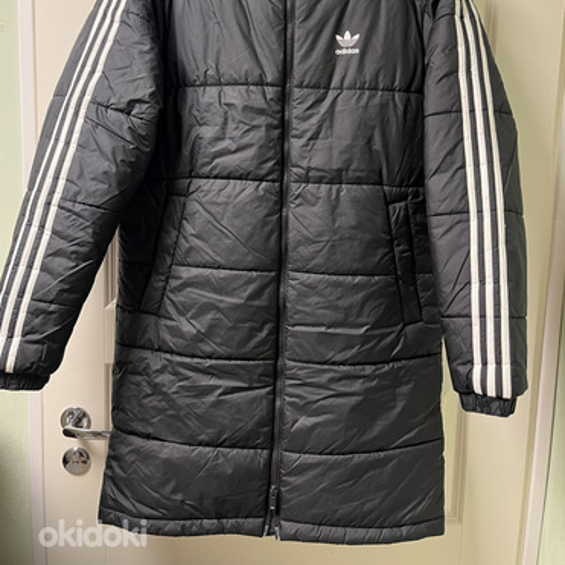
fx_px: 572
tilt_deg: -6.2
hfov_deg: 52.5
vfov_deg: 51.9
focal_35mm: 31
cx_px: 281
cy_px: 206
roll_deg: -1.1
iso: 250
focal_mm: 5.1
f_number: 1.6
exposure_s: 1/50
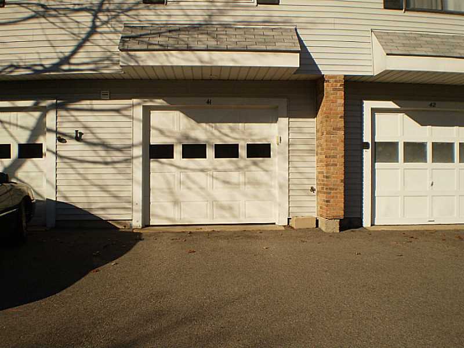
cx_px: 232
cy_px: 174
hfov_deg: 51.4
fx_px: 482
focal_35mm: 36
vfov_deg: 39.6
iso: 64
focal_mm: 6.3
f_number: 4.6
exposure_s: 1/2000
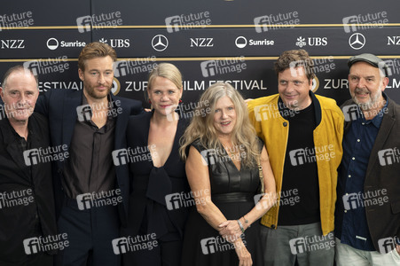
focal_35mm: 82
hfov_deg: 24.9
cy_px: 133
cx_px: 204
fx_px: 907
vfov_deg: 16.7
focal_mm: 79
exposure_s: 1/200
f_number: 4.5
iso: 400
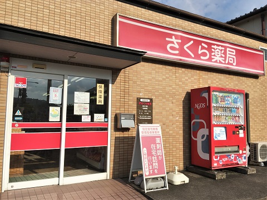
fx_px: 224
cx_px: 134
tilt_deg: +3.6
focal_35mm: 29
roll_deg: +0.2
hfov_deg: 61.7
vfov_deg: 48.2
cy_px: 100
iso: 25
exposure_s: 1/2262
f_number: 2.2
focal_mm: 4.15
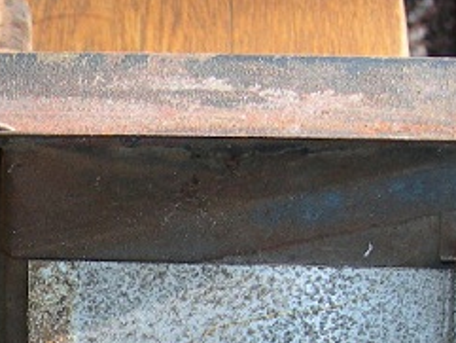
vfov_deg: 12.0
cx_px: -85
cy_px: 421
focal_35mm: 121
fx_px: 1595
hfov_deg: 15.7
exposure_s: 1/30
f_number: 2.8
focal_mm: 7.8
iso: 50
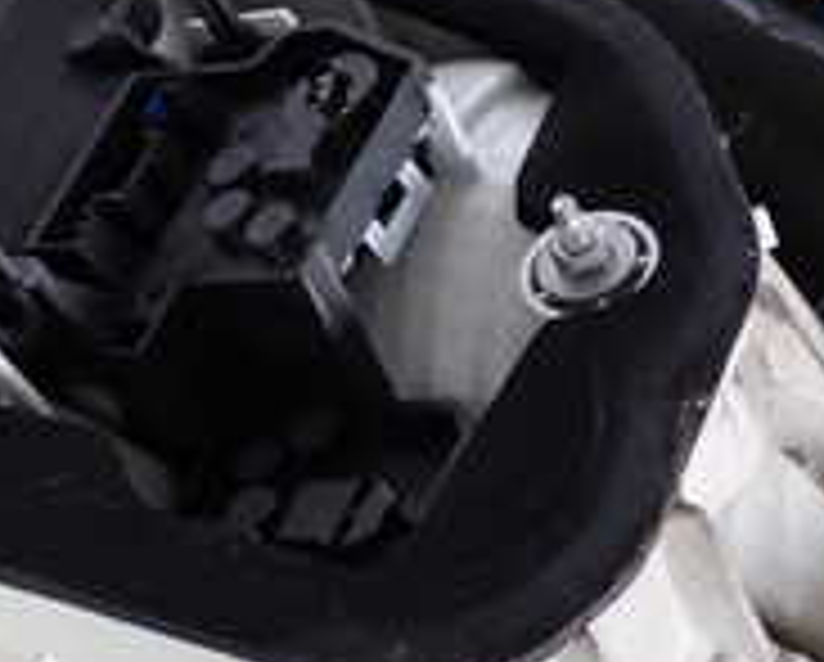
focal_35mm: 115
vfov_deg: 13.4
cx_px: 77
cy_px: 297
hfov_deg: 16.5
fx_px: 2809
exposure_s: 1/80
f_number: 2.5
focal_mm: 6.37
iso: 160
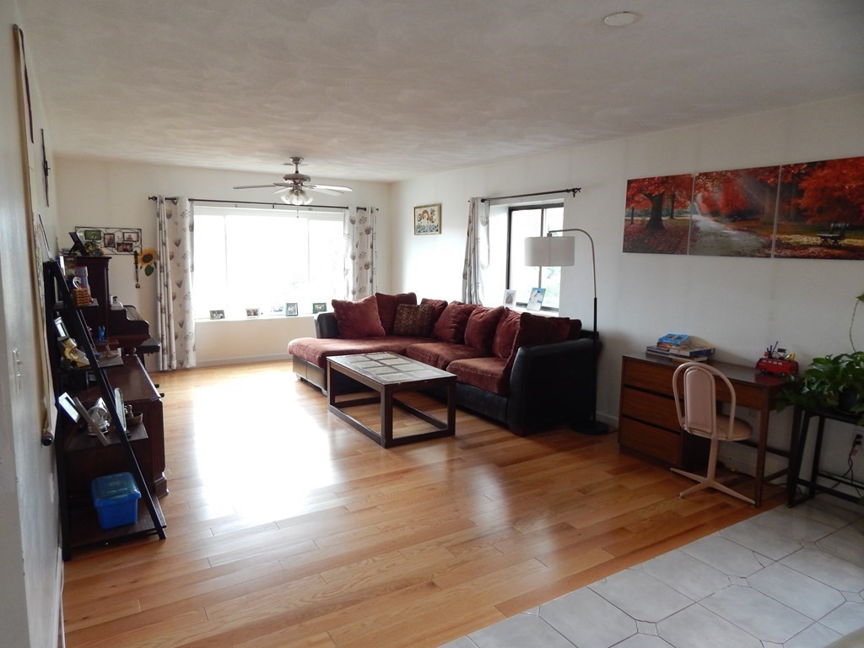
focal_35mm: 23
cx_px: 432
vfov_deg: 58.9
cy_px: 324
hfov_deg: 73.9
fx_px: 574
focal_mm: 4
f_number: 3
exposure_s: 1/30
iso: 220
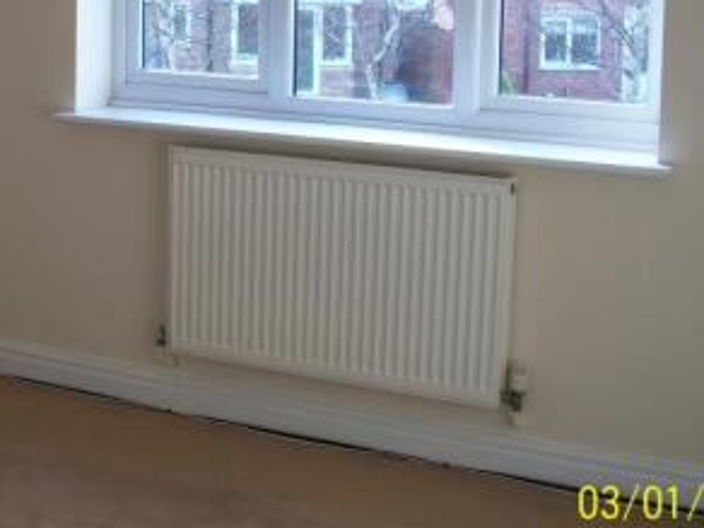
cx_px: 160
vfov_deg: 20.7
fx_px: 1424
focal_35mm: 70
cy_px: 93
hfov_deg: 27.3
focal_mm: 6.3
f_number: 3.1
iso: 80
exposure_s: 1/60
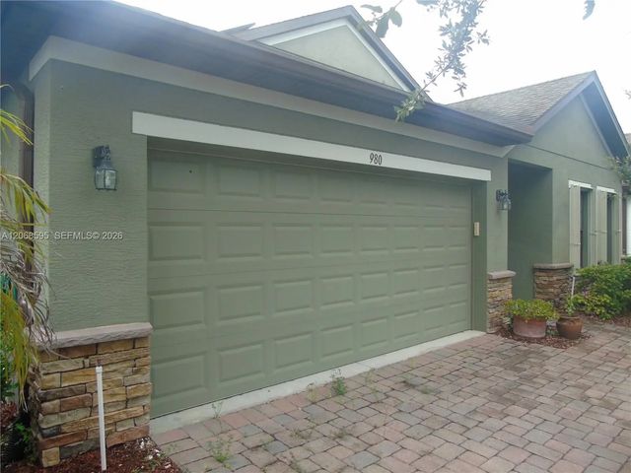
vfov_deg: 54.9
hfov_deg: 69.4
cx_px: 316
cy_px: 236
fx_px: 456
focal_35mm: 25
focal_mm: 4.4
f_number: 3.4
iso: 80
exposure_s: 1/125
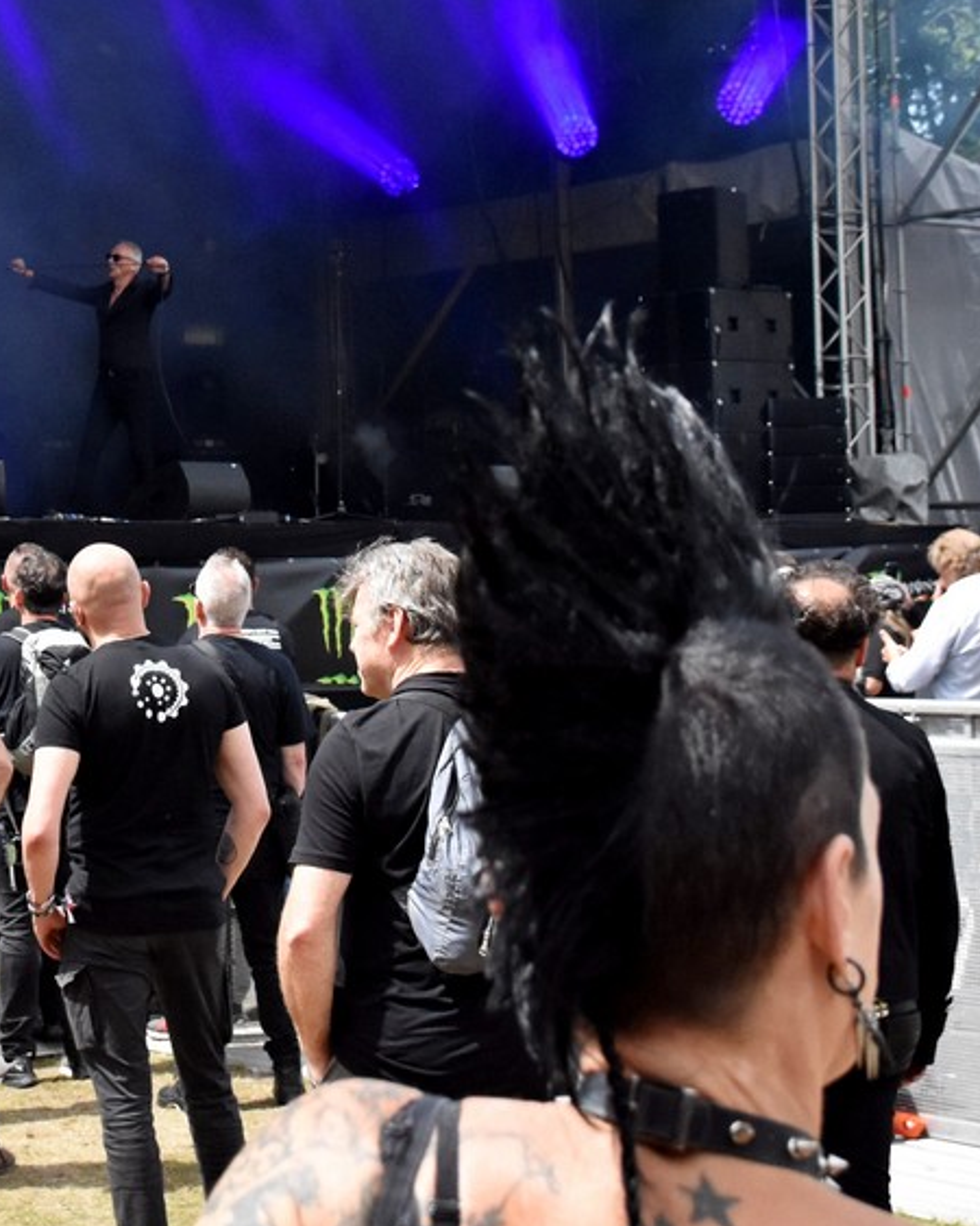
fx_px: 2829
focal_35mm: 78
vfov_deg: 24.3
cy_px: 381
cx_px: 24
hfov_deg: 19.2
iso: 1600
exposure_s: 1/5000
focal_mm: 26
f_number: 4.5
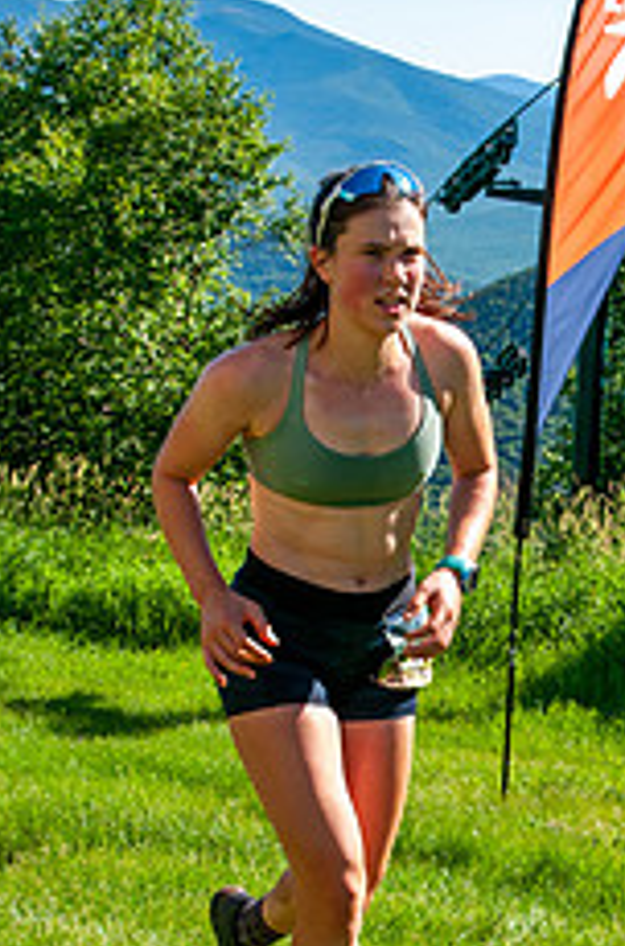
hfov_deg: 13.5
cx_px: 528
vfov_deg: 20.3
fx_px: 2620
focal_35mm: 100
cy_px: 732
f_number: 8
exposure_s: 1/400
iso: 200
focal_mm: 34
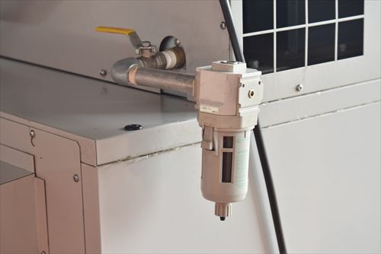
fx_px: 874
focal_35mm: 82
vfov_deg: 16.6
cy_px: 127
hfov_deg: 24.6
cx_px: 190
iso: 1250
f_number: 6.3
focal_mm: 55
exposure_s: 1/125
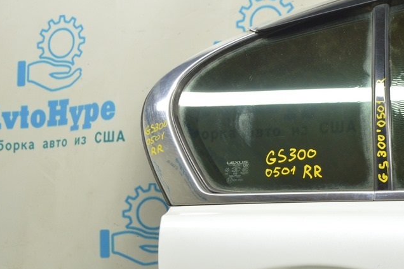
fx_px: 650
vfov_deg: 23.2
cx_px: 297
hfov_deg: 33.9
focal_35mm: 58
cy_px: 194
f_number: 5.6
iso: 400
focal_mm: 24
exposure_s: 1/20
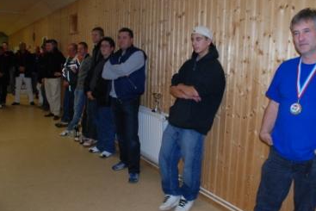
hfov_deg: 57.1
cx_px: 171
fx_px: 290
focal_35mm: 33
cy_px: 96
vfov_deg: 40.0
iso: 400
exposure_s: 1/60
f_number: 4
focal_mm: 18
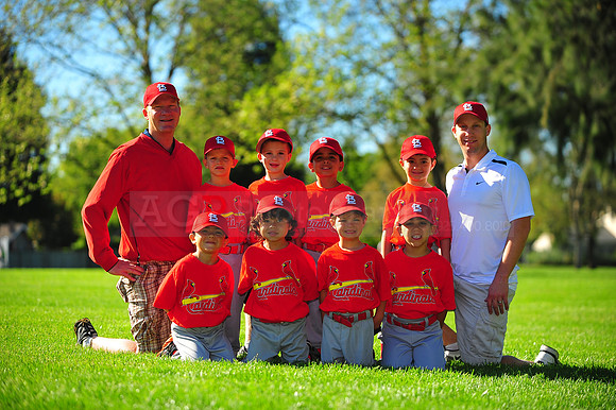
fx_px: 2052
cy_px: 205
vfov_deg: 11.4
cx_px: 308
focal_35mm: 120
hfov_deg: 17.1
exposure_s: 1/1600
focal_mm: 120
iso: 200
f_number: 3.5
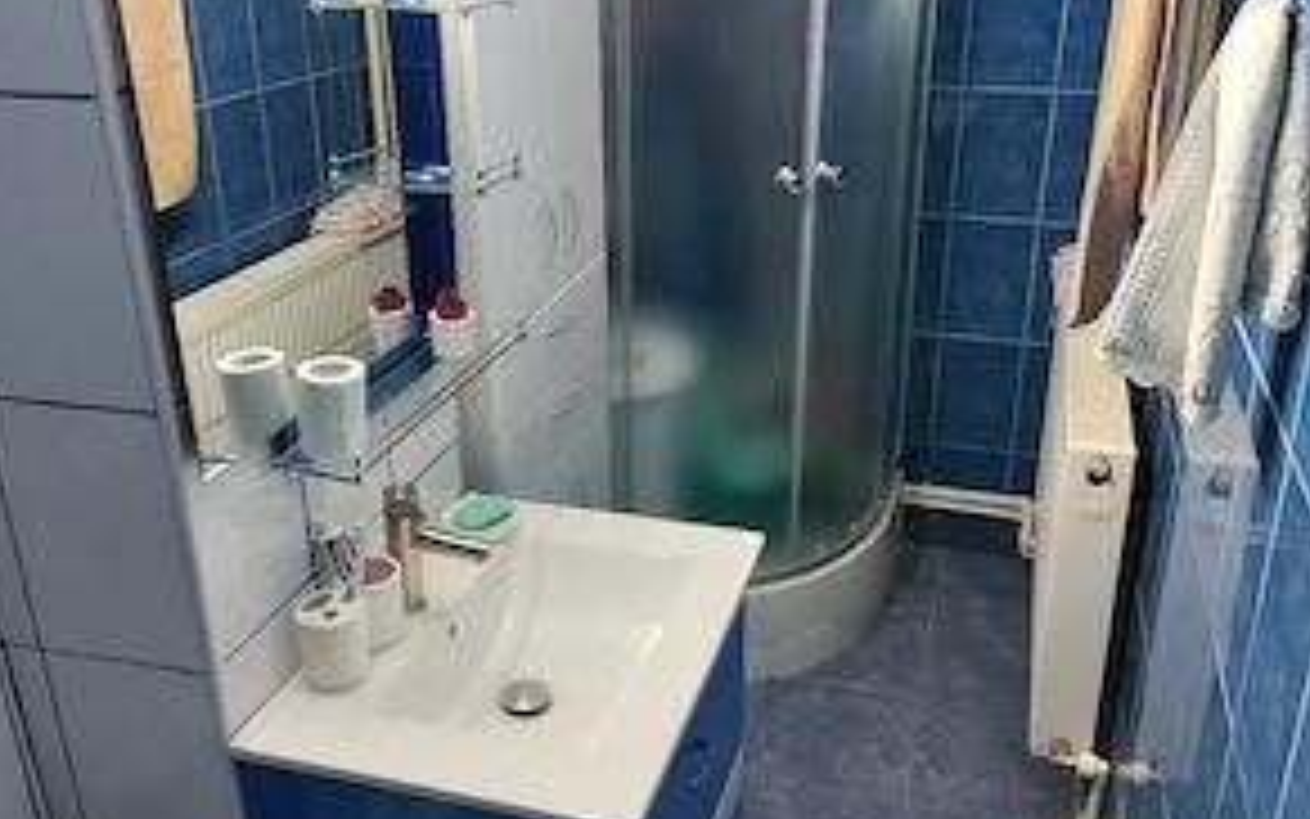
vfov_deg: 36.3
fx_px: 1250
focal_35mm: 35
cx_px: 653
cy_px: 414
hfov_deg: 55.3
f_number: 1.8
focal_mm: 5.56
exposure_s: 1/50
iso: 366
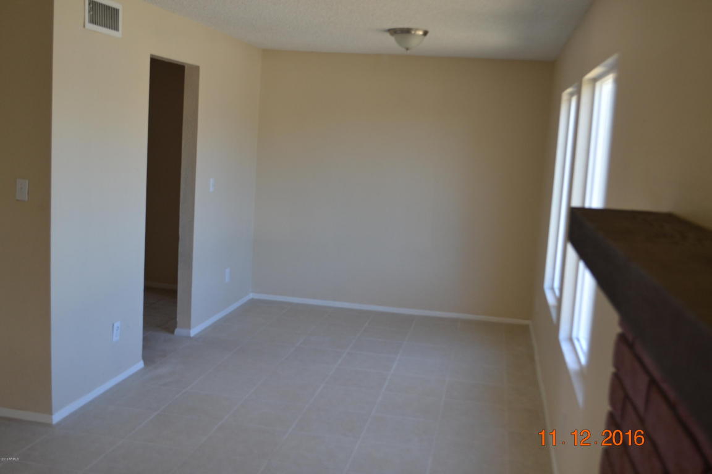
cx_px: 356
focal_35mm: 36
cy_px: 237
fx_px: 712
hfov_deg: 53.1
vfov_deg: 36.9
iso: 400
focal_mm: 24
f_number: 5
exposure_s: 1/100
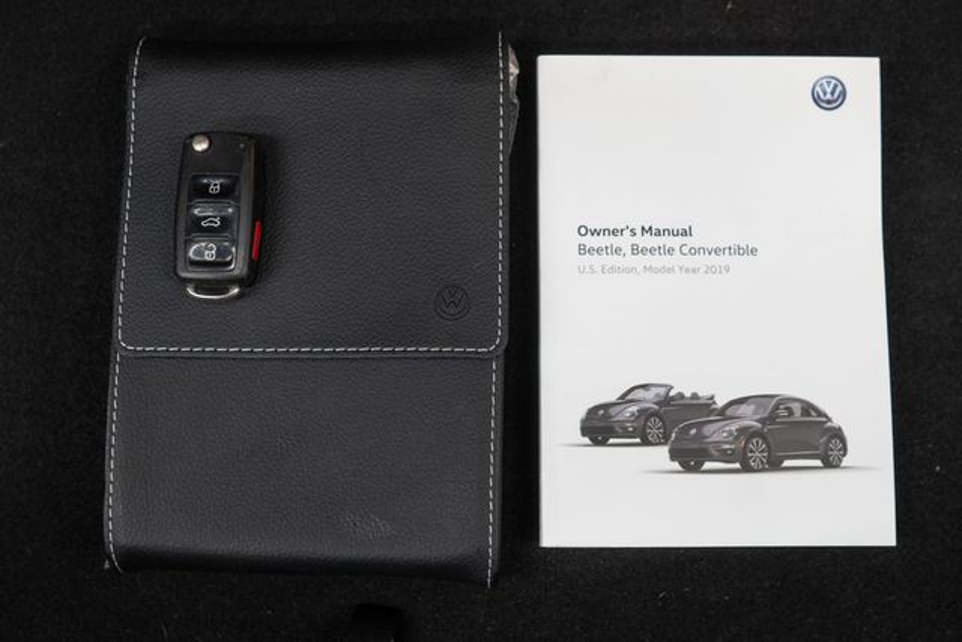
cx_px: 481
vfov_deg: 31.9
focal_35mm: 42
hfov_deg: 46.4
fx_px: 1123
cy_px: 321
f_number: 3.2
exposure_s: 1/40
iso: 320
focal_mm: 28
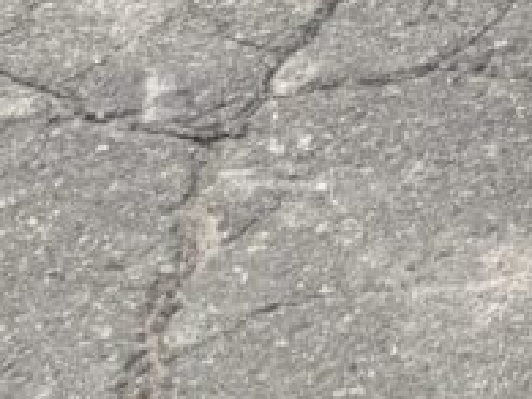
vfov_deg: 10.7
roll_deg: -1.6
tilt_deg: -29.3
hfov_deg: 12.3
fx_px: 1935
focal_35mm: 126
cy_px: -407
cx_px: 1296
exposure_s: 1/488
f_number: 1.78
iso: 80
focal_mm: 6.76
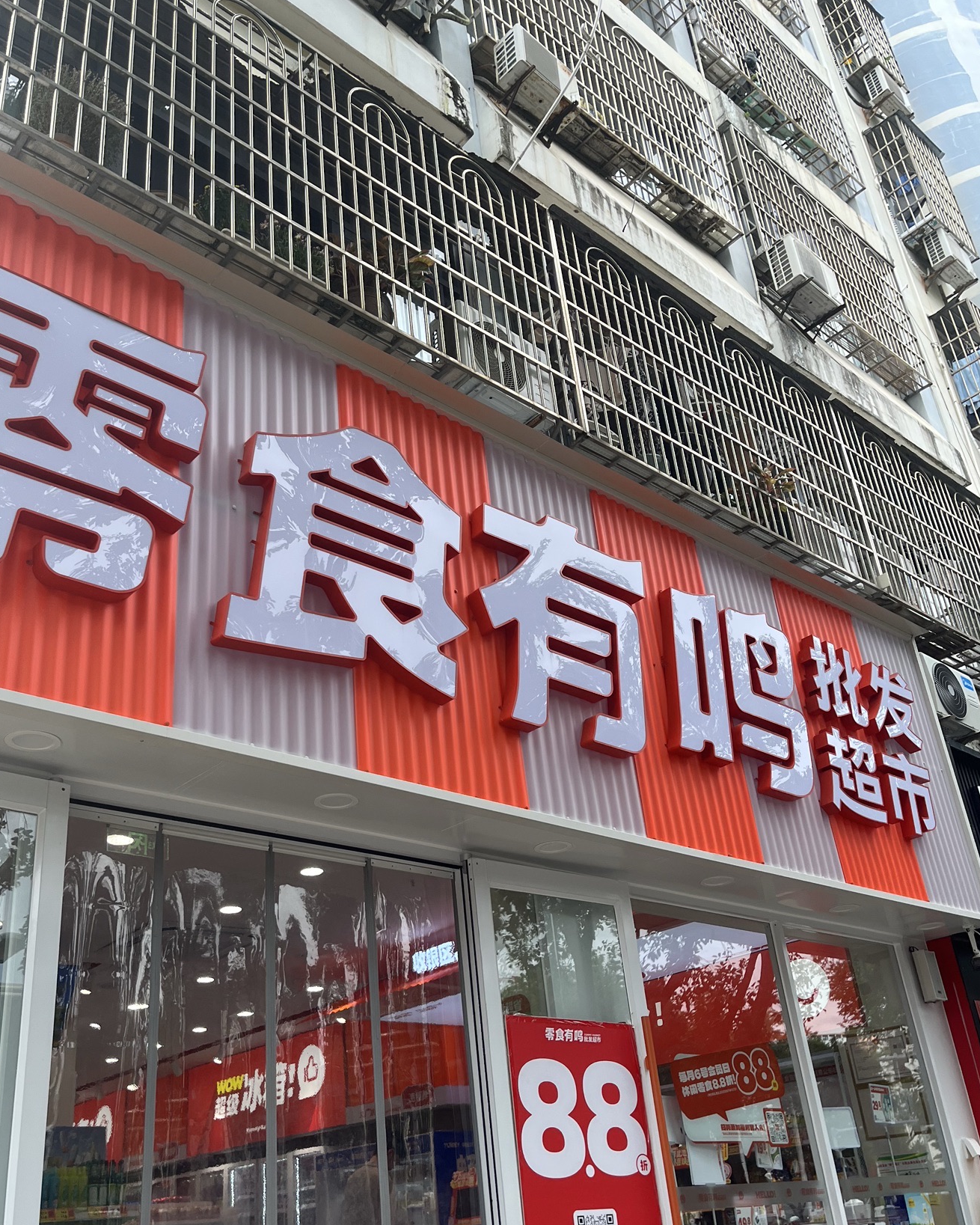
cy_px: 685
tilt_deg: +27.1
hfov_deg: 47.0
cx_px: 432
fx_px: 1124
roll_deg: +4.3
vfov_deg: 57.0
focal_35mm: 31
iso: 50
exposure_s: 1/898
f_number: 1.6
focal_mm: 5.1
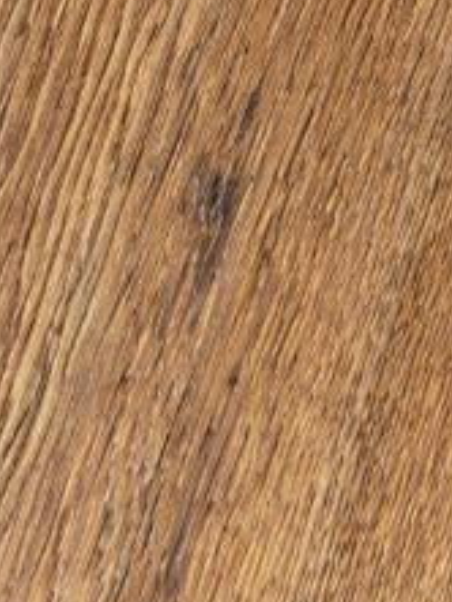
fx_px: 1931
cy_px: 1329
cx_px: 283
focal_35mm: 111
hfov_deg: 13.3
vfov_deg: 13.9
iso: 50
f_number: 1.8
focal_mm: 5.23
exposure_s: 1/950
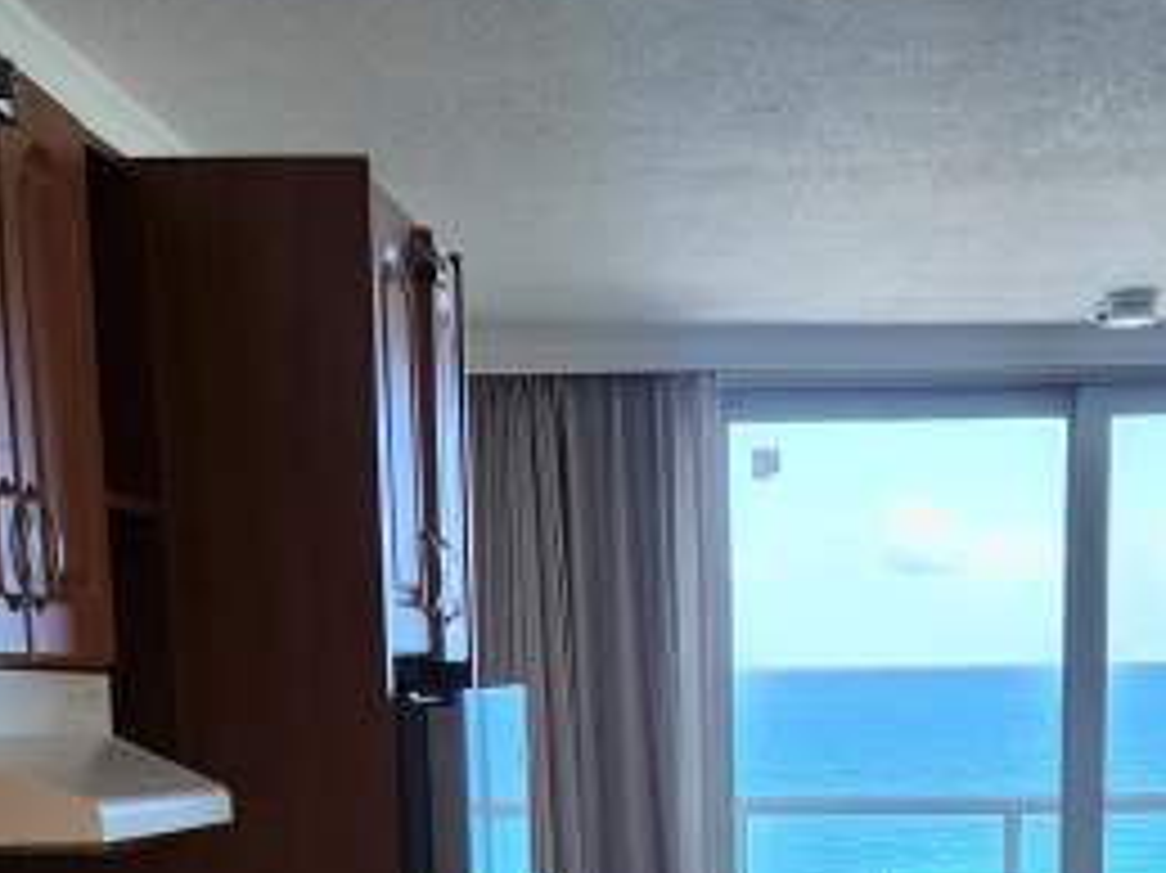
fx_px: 2390
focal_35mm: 71
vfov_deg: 19.1
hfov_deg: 27.2
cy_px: 1138
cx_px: 788
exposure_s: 1/120
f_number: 1.8
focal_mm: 5.4
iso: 80
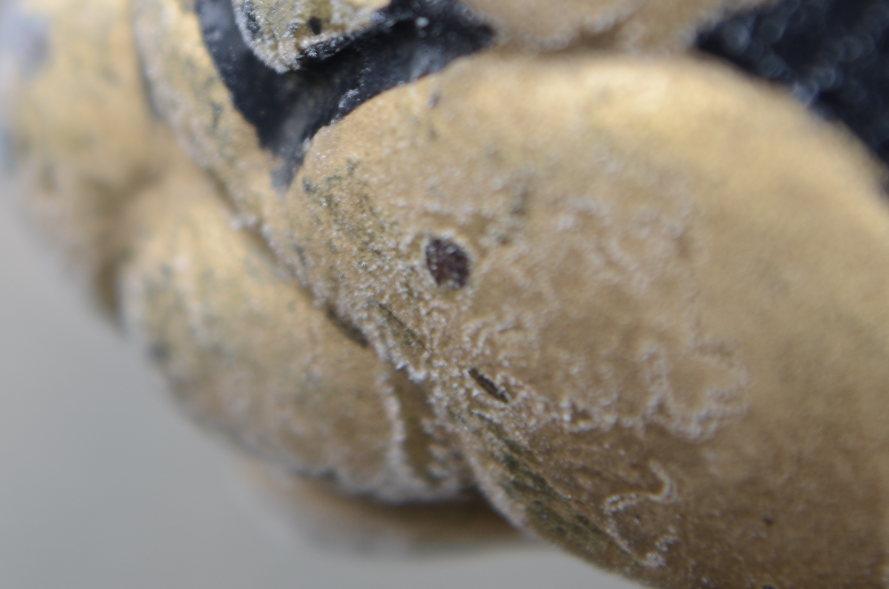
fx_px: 3650
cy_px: 31
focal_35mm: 148
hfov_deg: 13.9
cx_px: 313
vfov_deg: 9.2
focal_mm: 45
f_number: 2.8
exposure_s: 1/40
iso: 100
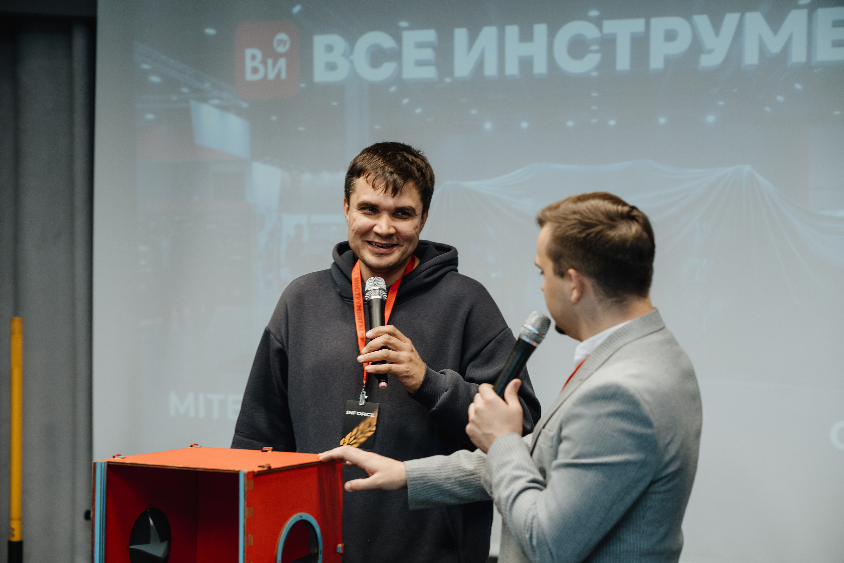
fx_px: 1993
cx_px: 422
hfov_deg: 23.9
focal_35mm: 85
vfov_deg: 16.1
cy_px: 282
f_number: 3.2
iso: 800
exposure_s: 1/125
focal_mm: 85
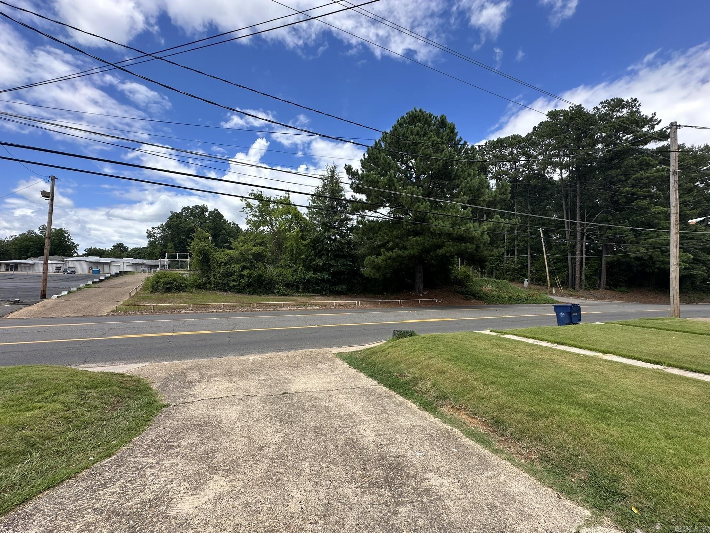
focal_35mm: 14
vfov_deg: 85.7
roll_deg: -1.9
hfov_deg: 102.1
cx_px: 355
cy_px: 266
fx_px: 287
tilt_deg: +2.2
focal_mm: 2.22
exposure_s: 1/1103
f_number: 2.2
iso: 40
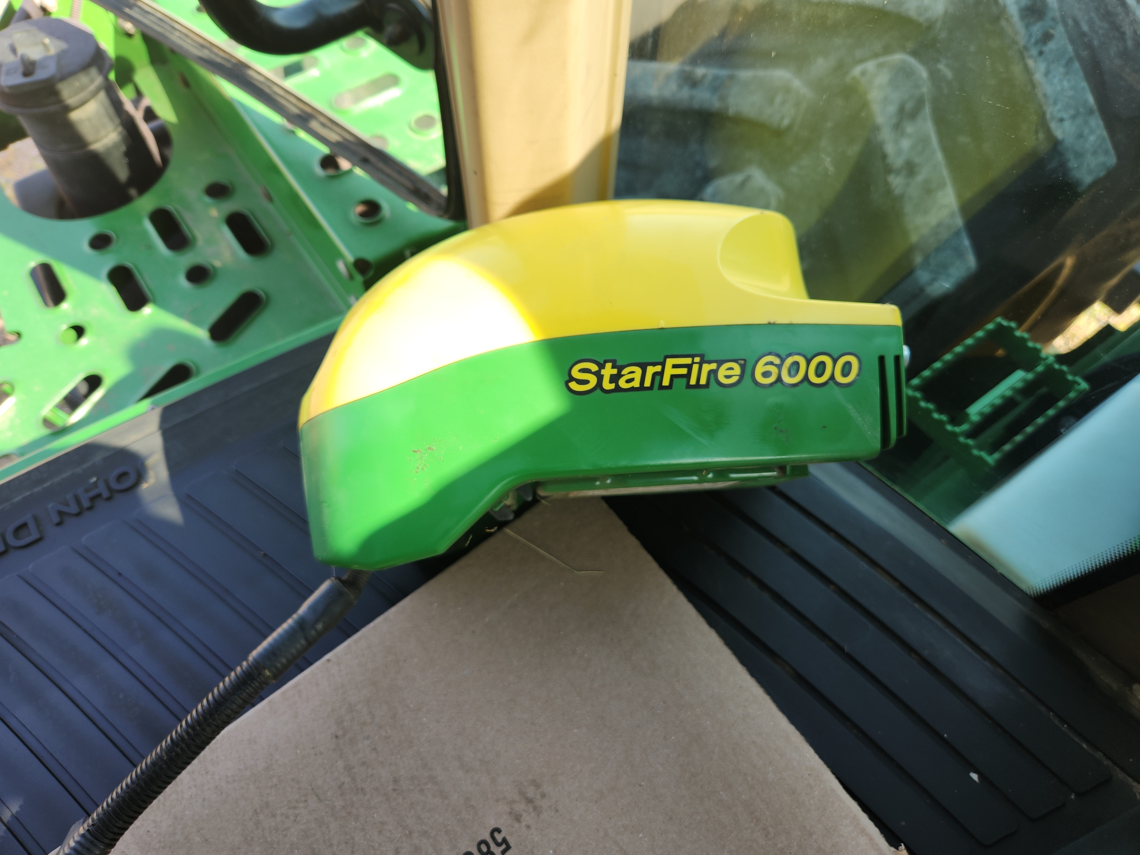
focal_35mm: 23
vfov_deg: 58.9
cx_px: 570
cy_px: 428
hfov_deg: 73.9
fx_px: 757
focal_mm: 5.4
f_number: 1.8
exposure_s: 1/192
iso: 20
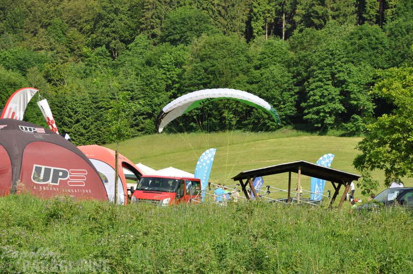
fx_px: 1461
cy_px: 137
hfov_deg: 16.1
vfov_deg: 10.7
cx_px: 206
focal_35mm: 128
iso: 200
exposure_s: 1/320
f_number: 9
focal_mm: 85
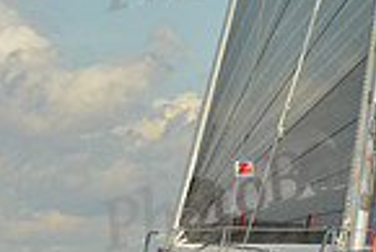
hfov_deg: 6.0
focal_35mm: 339
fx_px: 3544
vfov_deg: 4.1
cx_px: 604
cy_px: 282
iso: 320
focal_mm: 85
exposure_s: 1/1250
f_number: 10
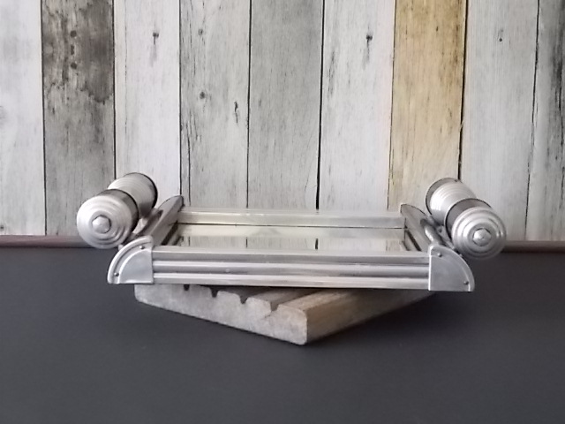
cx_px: 282
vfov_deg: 25.2
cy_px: 212
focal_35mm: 58
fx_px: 947
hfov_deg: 33.2
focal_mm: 10.3
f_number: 4.9
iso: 800
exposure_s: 1/25
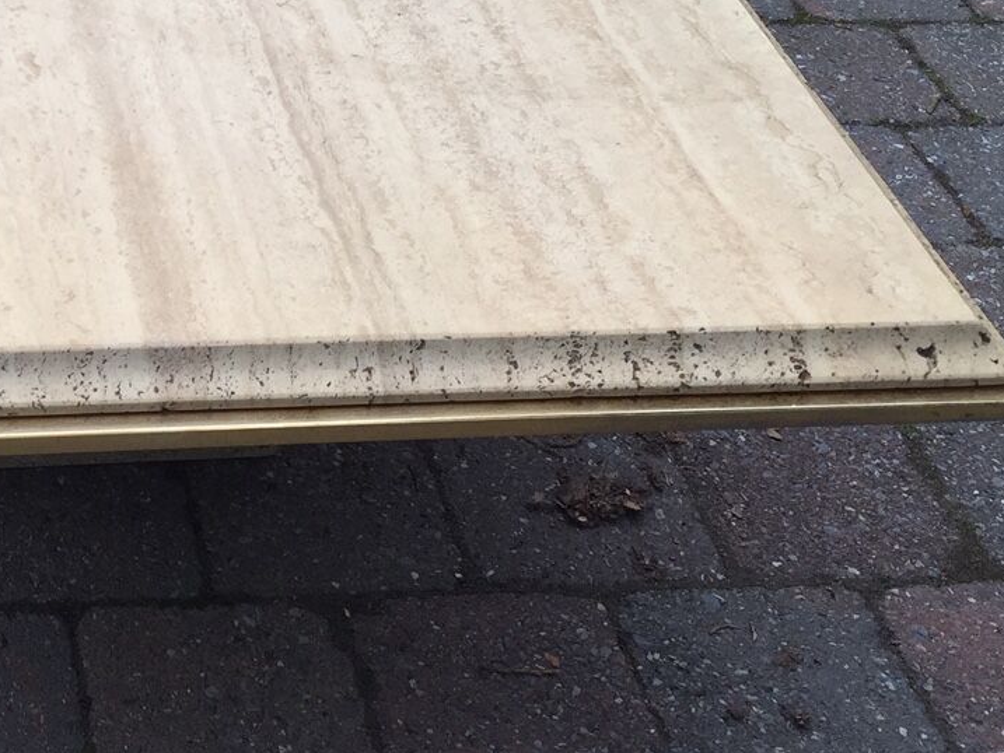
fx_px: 1915
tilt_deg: -33.4
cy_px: 136
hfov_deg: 28.0
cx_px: 50
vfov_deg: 21.9
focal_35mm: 66
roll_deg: -2.8
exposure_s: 1/412
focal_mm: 4.15
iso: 32
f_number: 2.2
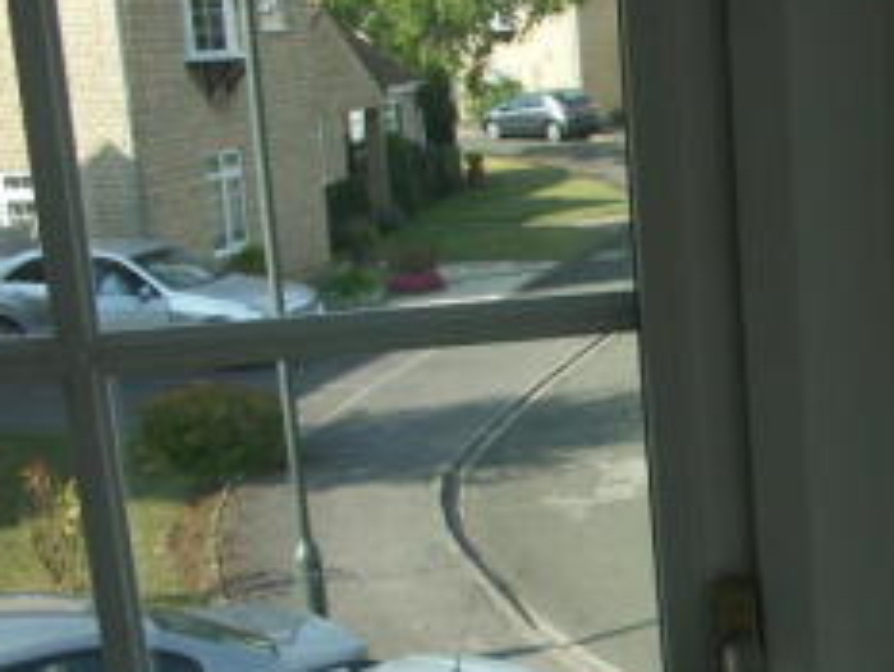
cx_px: 996
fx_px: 1809
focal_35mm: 70
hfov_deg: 25.6
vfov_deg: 20.9
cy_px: 455
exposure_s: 1/320
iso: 100
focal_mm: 7.2
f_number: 6.3
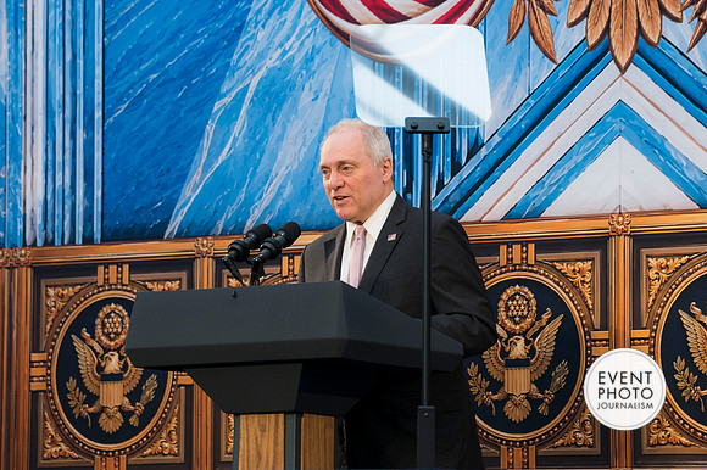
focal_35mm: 225
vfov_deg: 6.1
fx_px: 4416
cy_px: 235
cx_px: 354
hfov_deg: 9.2
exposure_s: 1/160
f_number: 4
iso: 360
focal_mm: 150
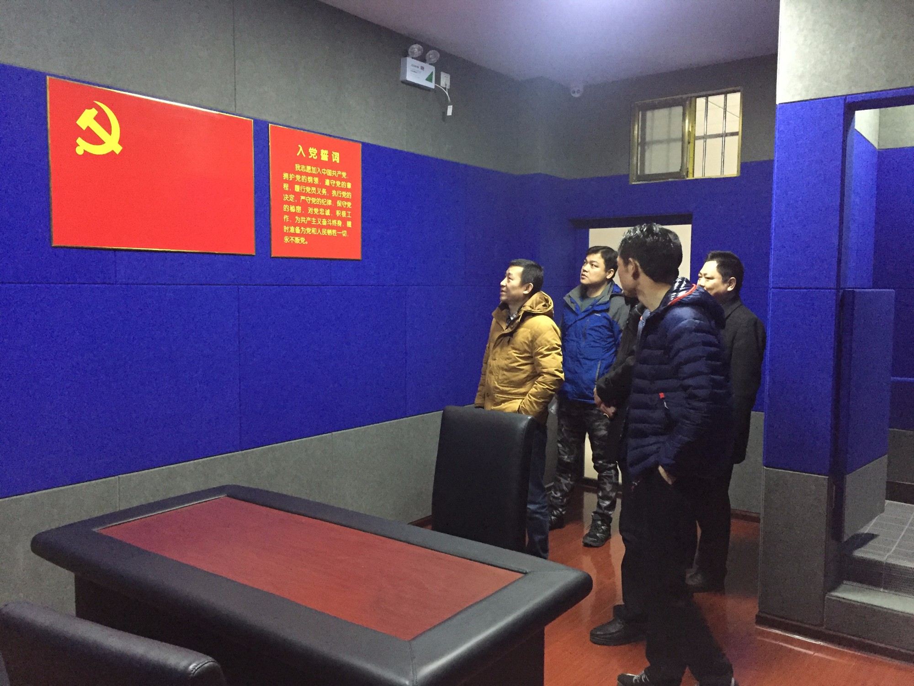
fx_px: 766
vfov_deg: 48.2
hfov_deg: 61.7
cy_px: 343
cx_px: 457
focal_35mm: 29
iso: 400
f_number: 2.2
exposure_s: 1/17
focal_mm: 4.15
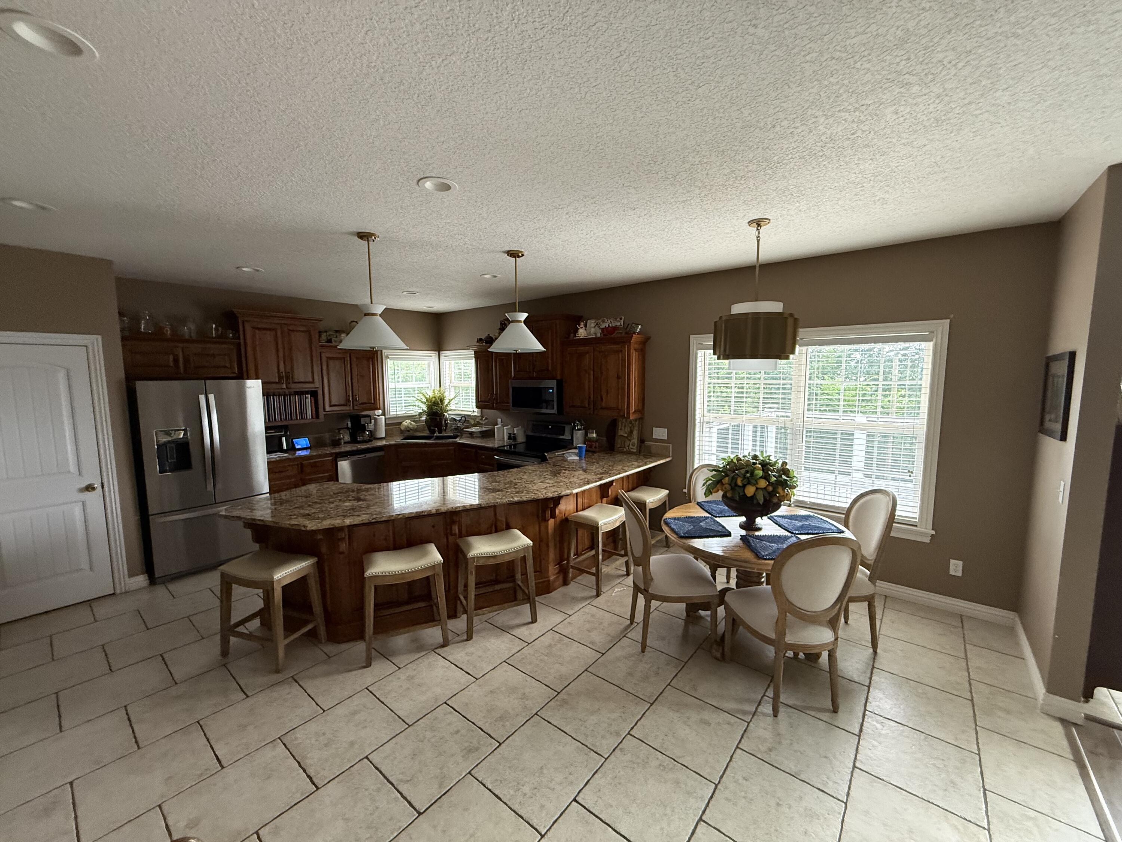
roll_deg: +0.4
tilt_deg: -6.5
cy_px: 421
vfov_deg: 85.7
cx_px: 561
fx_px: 454
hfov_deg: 102.1
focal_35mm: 14
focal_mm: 2.22
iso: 400
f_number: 2.2
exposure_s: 1/60
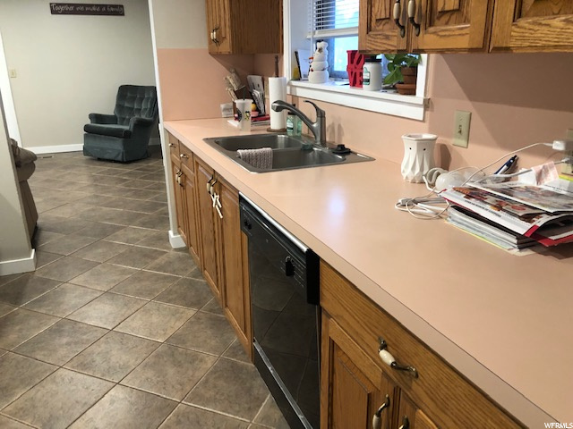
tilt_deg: -15.2
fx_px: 463
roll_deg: +1.7
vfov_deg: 49.7
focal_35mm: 28
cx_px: 286
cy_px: 214
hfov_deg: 63.4
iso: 80
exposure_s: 1/15
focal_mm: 4
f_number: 1.8
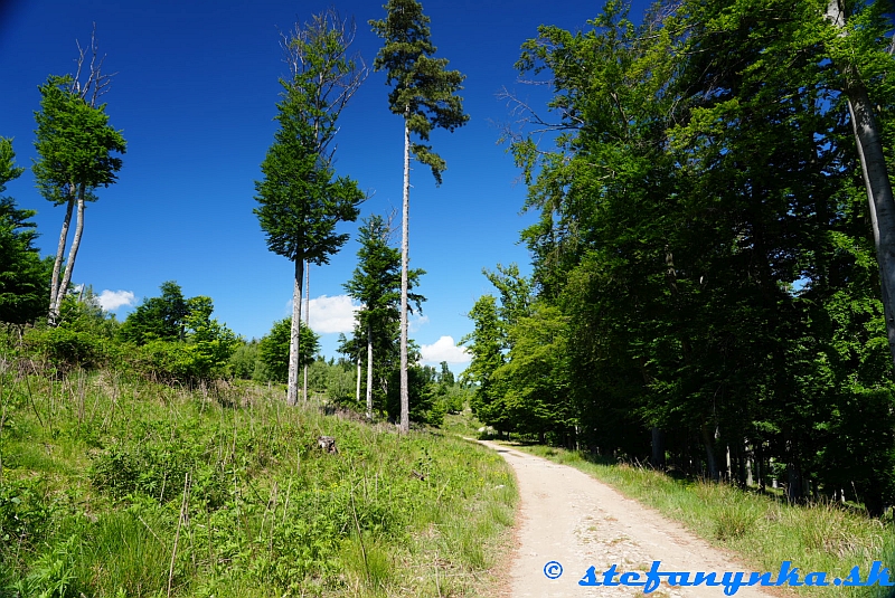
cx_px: 448
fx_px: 597
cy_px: 299
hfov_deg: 73.7
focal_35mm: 24
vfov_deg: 53.2
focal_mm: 24
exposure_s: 1/60
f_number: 7.1
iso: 100
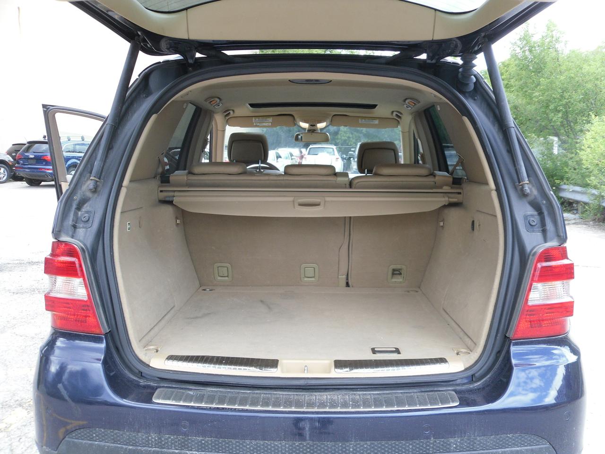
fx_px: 612
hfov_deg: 52.6
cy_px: 227
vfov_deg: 40.7
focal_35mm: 35
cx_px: 302
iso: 100
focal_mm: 6.3
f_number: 3.5
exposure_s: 1/90
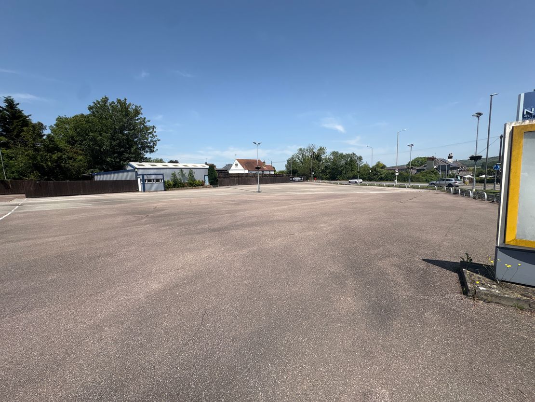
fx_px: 216
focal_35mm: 14
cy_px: 201
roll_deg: +2.4
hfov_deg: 102.1
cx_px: 268
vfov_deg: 85.7
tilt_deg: -5.9
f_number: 2.2
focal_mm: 2.22
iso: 50
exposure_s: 1/2273
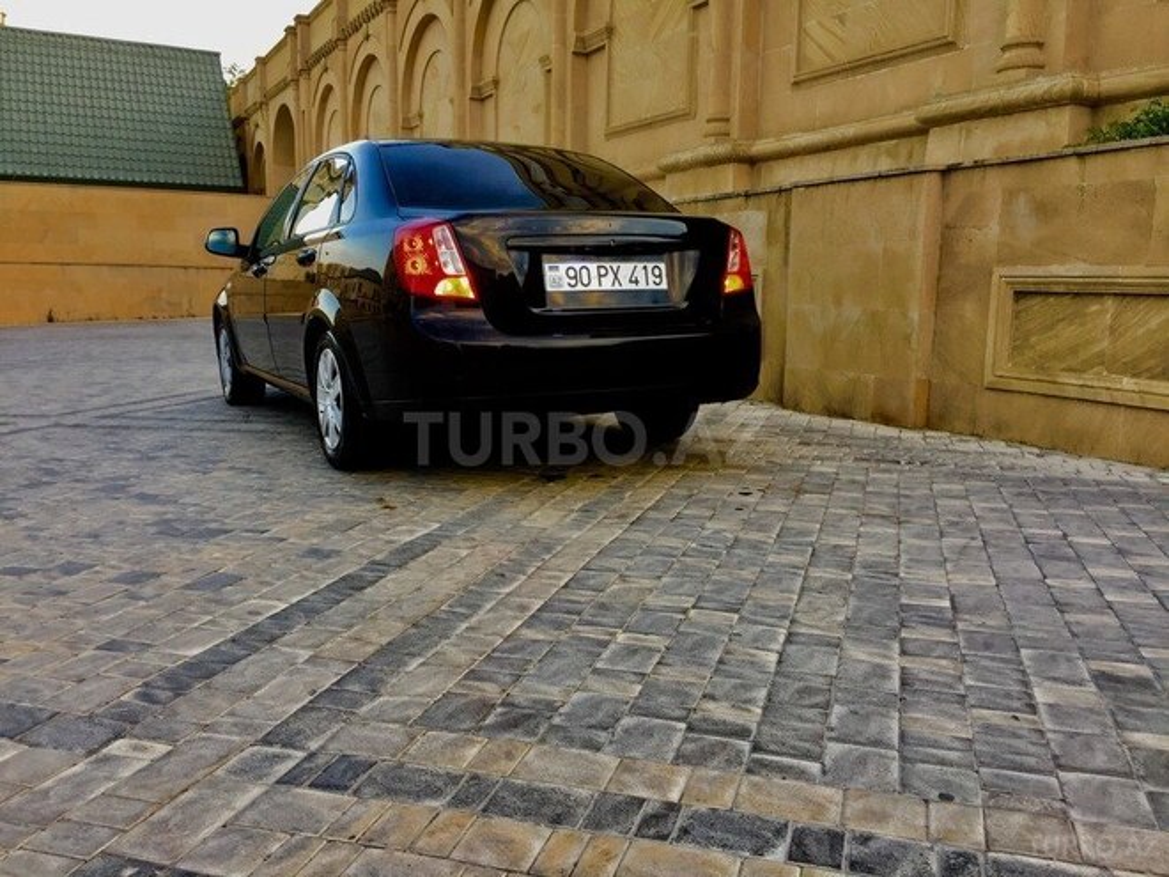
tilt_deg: -7.3
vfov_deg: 48.2
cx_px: 584
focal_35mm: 29
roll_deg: -1.1
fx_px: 979
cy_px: 438
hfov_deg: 61.7
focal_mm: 4.15
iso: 50
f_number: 2.2
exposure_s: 1/100
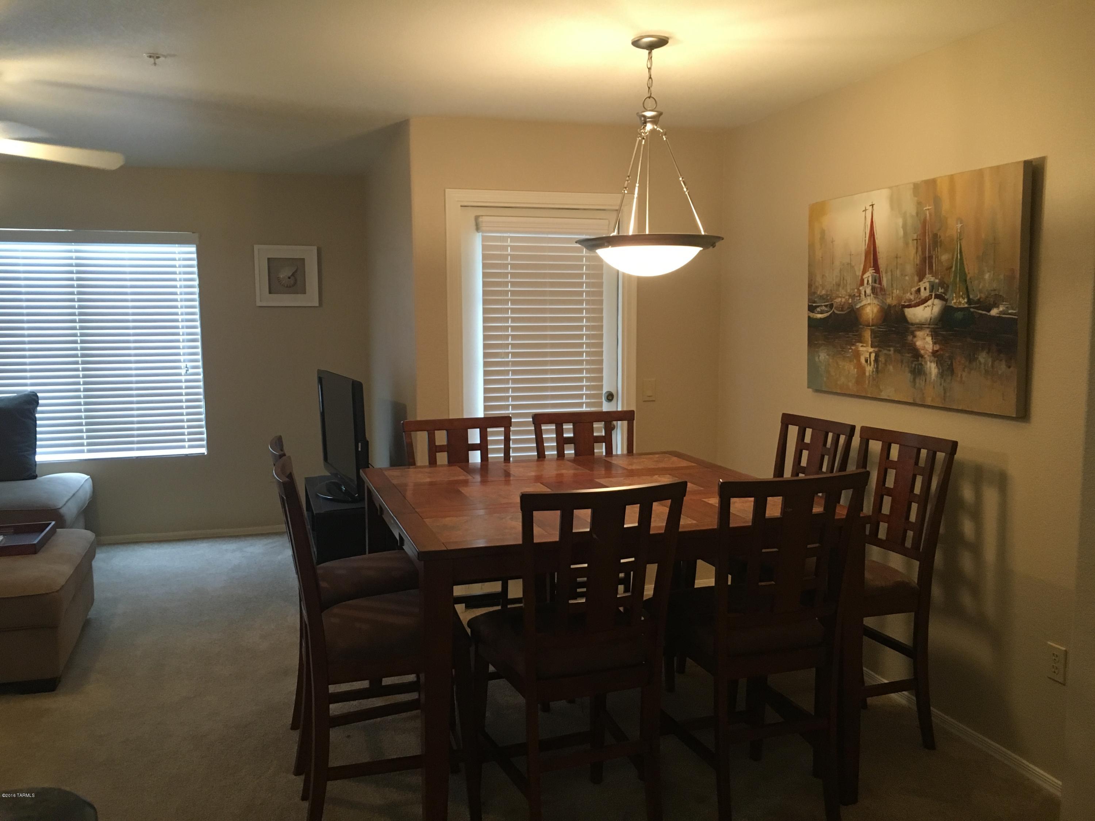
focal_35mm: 29
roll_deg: +1.6
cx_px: 548
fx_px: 917
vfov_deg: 48.2
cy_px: 410
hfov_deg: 61.7
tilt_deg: -6.9
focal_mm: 4.15
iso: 125
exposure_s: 1/30
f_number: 2.2
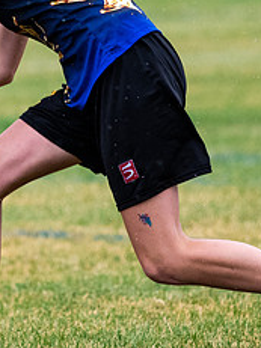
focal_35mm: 1264
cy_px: 68
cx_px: 8
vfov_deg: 1.6
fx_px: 12719
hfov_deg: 1.2
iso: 1600
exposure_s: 1/2000
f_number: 5
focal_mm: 300
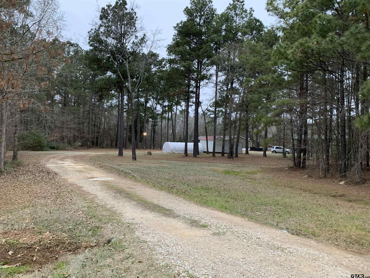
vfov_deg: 53.1
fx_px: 278
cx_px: 185
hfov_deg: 67.3
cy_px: 139
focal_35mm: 26
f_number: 1.8
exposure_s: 1/60
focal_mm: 4.25
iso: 160
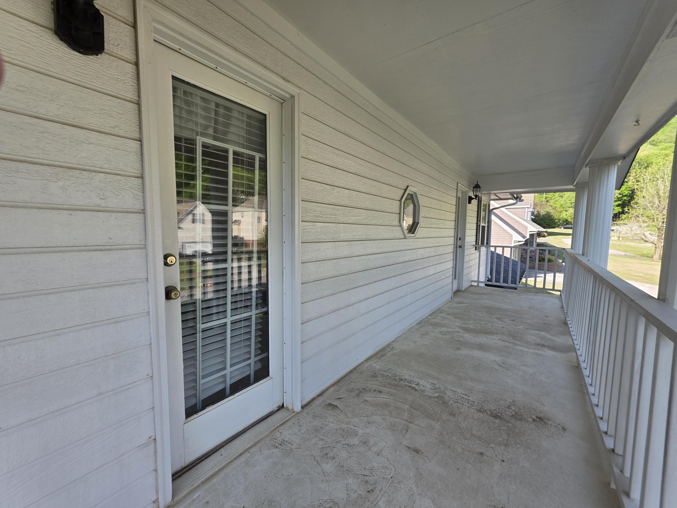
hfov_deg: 106.2
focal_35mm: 13
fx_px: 254
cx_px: 338
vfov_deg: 89.9
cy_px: 254
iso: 40
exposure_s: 1/373
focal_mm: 2.2
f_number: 1.9
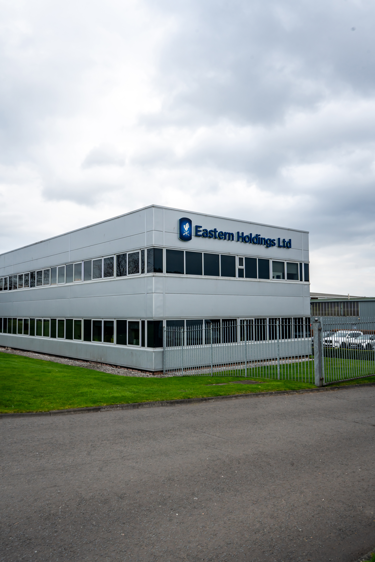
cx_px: 188
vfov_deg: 63.7
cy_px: 281
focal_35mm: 29
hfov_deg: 45.0
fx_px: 453
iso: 320
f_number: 11
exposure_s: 1/160
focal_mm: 29
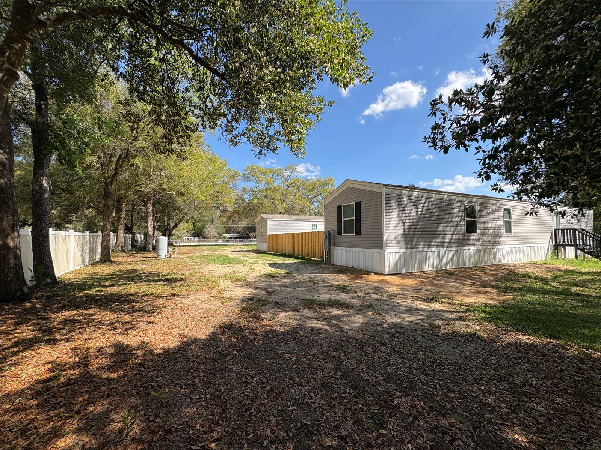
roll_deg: +0.4
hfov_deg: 102.1
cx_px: 300
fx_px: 243
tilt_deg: +4.1
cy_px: 225
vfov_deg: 85.7
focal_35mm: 14
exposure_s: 1/1236
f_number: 2.2
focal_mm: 2.22
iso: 40
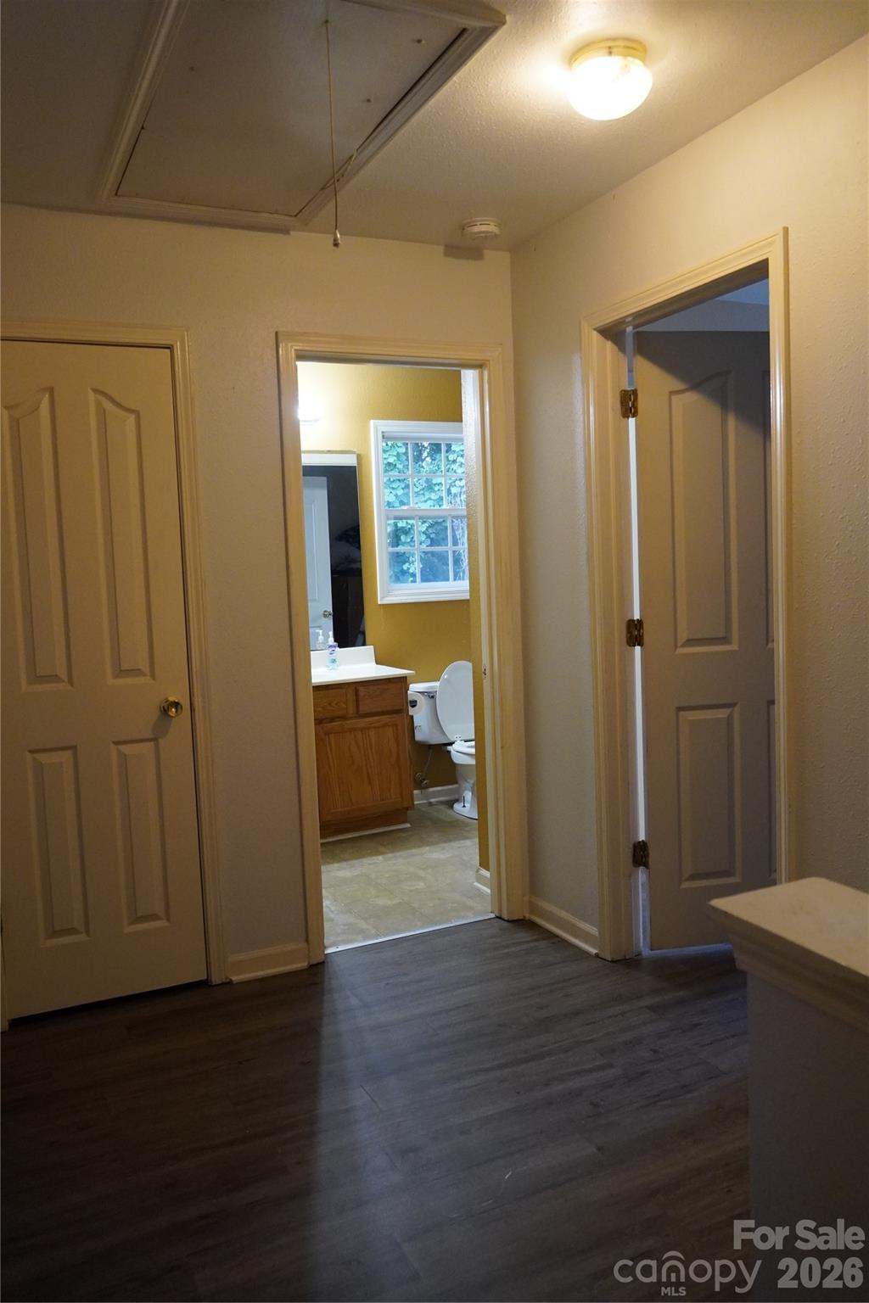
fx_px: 978
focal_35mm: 27
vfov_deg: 67.4
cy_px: 652
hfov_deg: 47.9
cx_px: 434
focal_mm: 18
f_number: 3.5
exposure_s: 1/160
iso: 2500
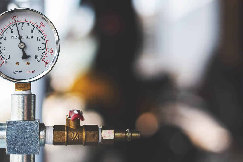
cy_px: 83
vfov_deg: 19.2
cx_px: 81
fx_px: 479
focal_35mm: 71
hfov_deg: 28.3
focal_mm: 50
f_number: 2.2
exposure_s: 1/1000
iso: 100
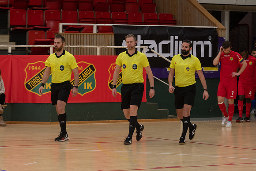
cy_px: 86
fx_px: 1200
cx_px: 128
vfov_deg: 8.1
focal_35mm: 169
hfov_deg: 12.2
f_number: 4
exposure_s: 1/320
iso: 640
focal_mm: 105
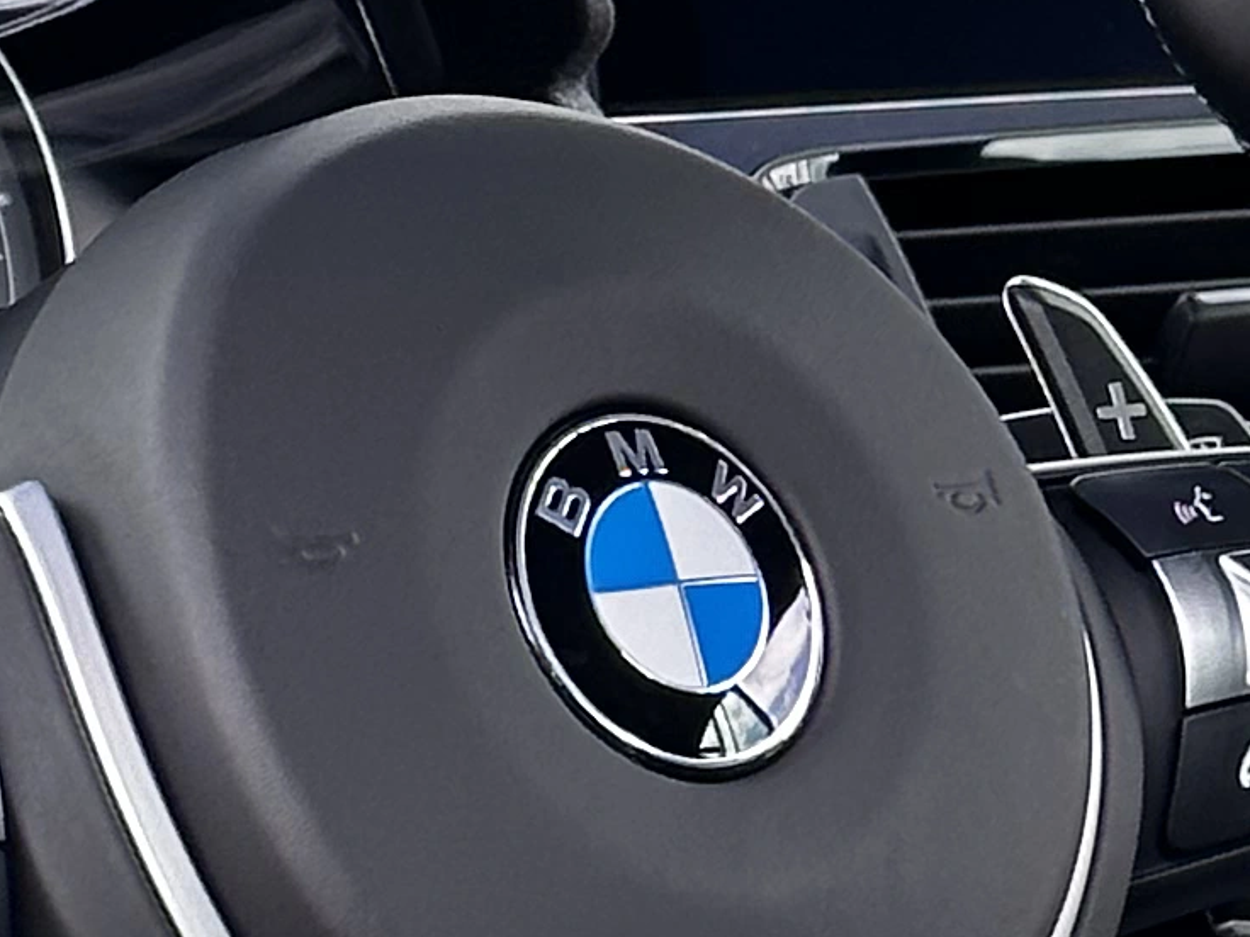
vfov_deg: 5.7
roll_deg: +1.9
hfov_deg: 7.5
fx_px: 9497
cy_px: 548
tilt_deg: -3.4
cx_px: 496
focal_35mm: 263
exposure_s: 1/330
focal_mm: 6.86
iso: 64
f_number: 1.78
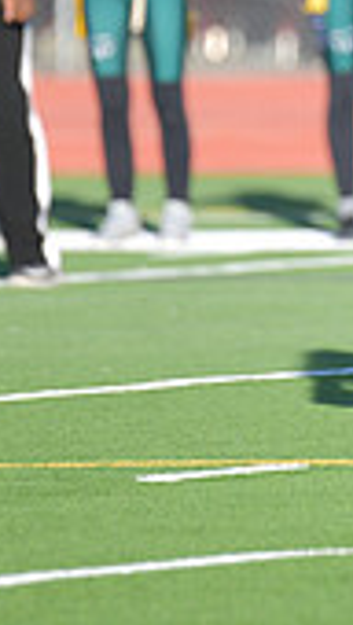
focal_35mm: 1072
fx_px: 17785
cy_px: -13
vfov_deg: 2.0
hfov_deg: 1.1
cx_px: 507
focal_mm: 300
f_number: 2.8
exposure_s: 1/800
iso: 64
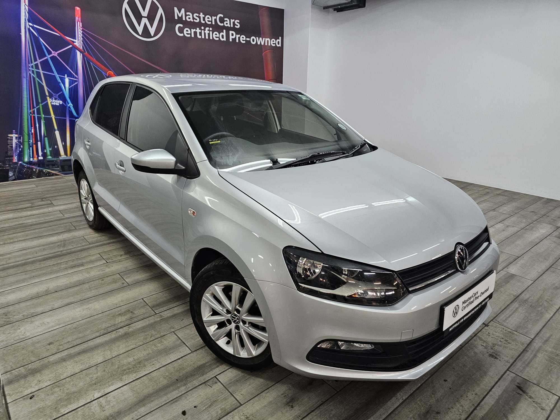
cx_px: 280
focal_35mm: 23
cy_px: 210
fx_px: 372
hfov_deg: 73.9
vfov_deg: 58.9
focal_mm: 6.3
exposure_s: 1/100
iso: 250
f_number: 1.7
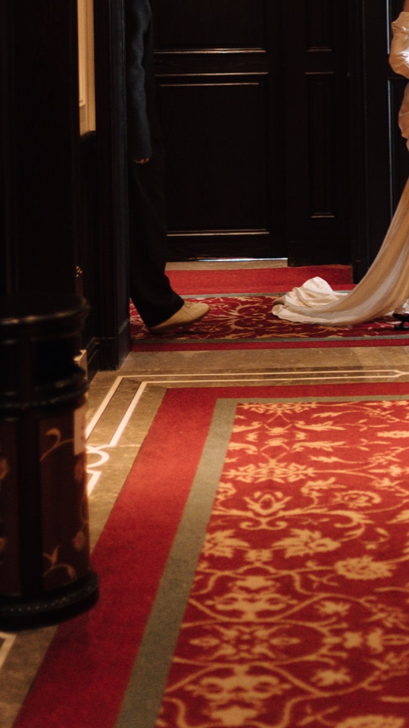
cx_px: 340
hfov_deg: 14.3
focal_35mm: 84
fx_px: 1620
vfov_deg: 24.1
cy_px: -16
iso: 2000
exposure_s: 1/200
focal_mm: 35
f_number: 1.4
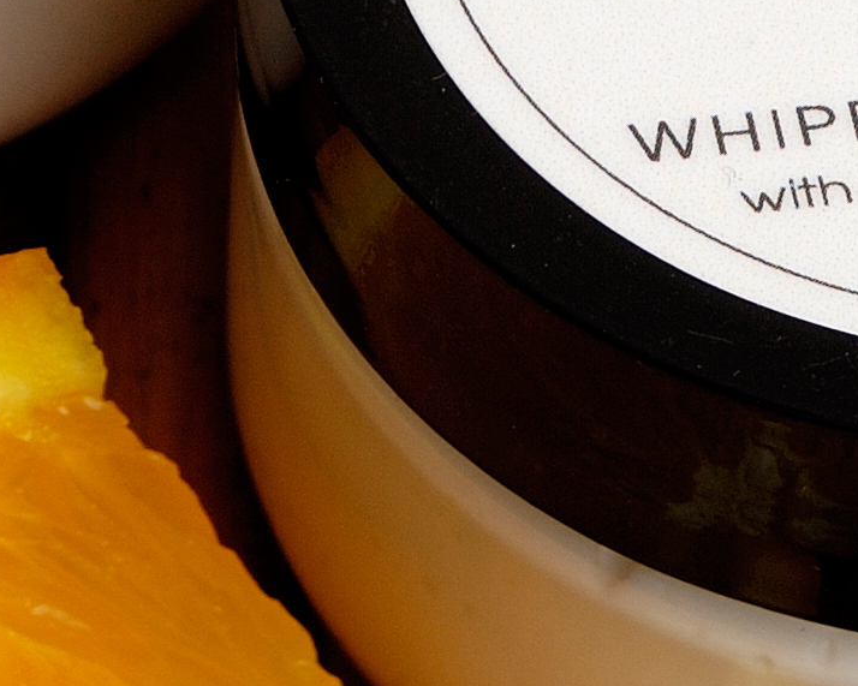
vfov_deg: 2.4
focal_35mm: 650
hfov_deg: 3.0
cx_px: 353
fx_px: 16492
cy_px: -630
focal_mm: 85
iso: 100
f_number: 11
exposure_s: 1/60
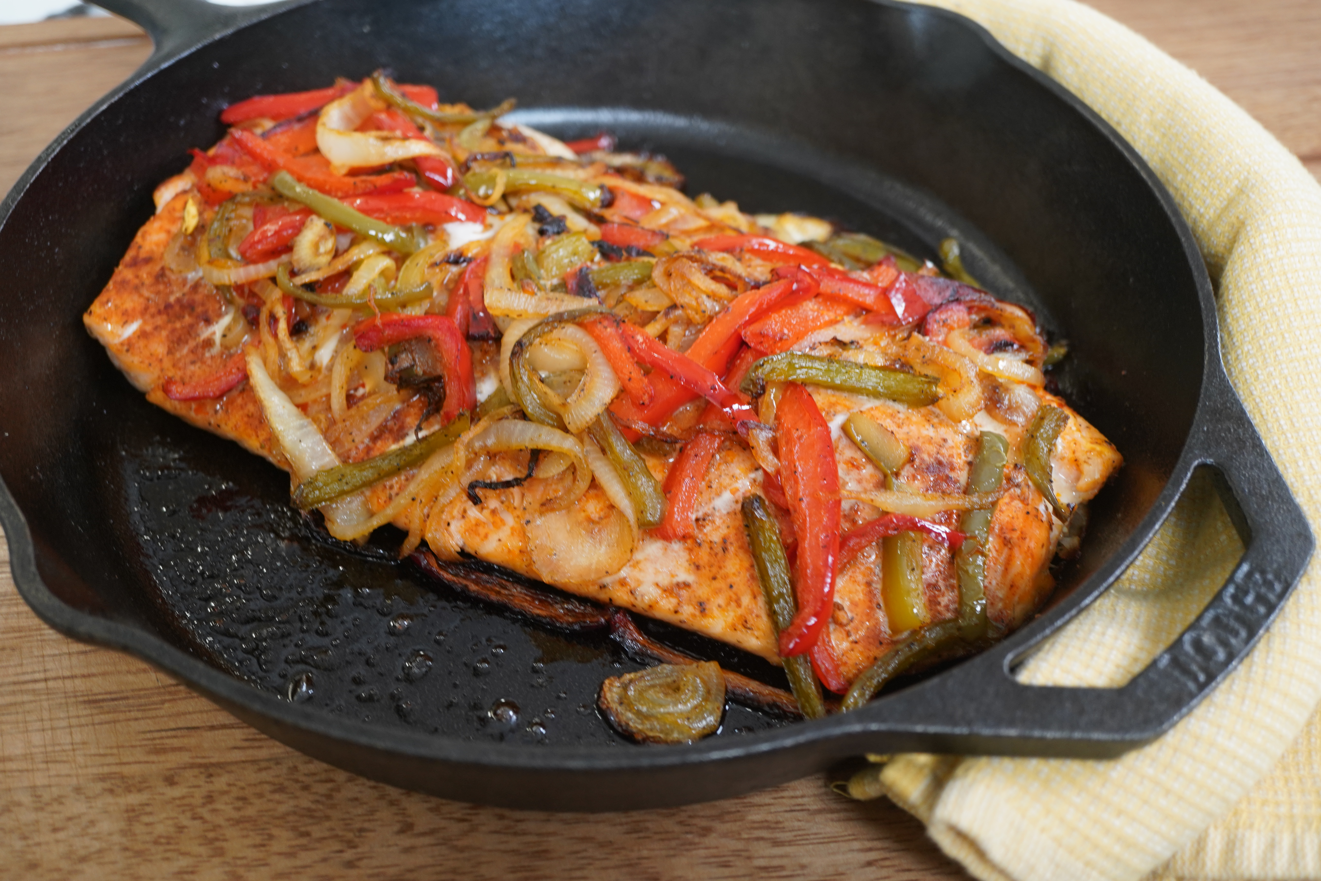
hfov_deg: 43.6
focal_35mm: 45
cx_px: 660
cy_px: 440
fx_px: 1652
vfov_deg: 29.9
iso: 500
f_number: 3.5
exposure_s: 1/50
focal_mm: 30
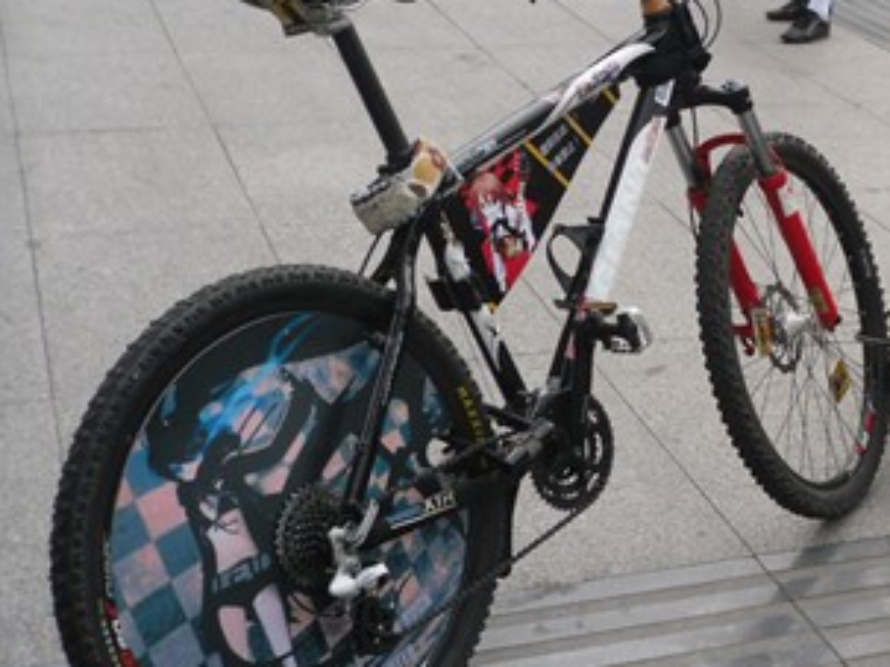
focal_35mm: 95
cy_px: 405
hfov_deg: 19.9
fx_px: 2442
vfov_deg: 15.5
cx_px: 931
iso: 80
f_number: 3.5
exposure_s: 1/145
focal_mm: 6.3
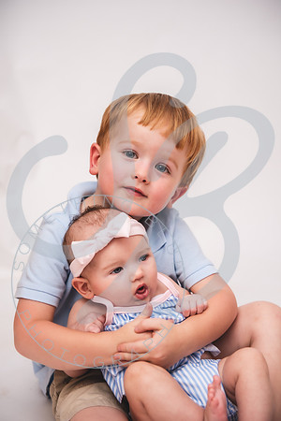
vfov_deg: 35.6
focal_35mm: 56
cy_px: 210
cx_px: 140
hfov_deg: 24.2
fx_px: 656
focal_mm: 56
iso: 100
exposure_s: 1/200
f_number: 3.5
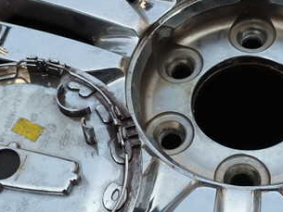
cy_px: 120
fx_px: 483
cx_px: 142
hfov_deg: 32.7
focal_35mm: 59
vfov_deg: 24.8
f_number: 3.2
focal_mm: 5.4
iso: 100
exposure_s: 1/400
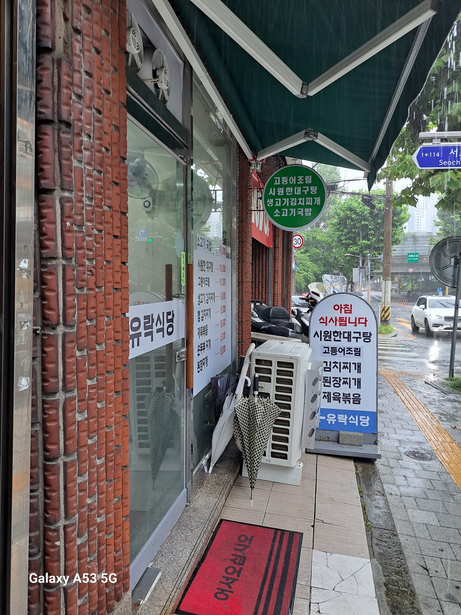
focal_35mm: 24
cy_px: 308
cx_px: 230
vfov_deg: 71.6
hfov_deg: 56.8
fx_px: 426
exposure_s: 1/60
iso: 50
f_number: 1.8
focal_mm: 5.23
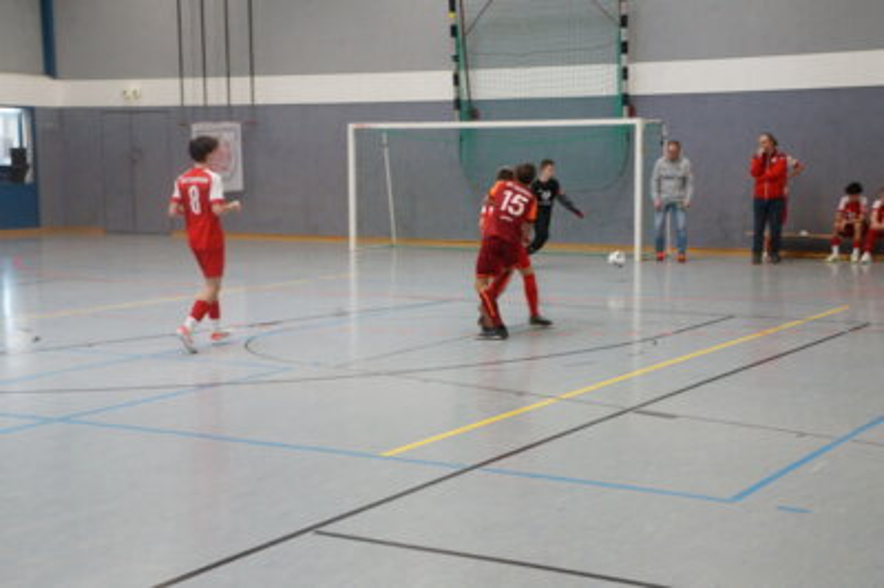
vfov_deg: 22.6
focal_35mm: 60
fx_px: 1472
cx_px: 442
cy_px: 294
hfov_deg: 33.4
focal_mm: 40
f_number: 13
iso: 3200
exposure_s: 1/60
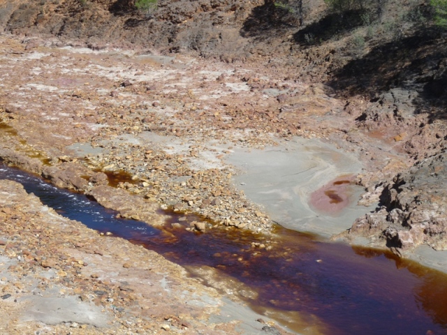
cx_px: 224
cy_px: 168
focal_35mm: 98
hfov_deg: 20.0
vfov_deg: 15.1
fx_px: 1265
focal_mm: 17.4
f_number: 5
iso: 125
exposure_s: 1/320
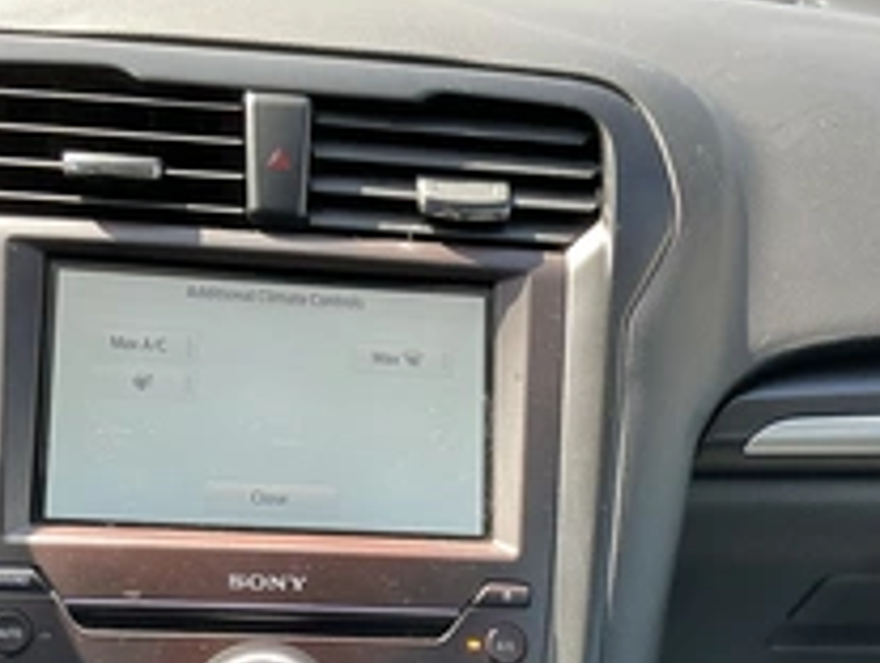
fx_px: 1375
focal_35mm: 54
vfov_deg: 26.3
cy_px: 578
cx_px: 425
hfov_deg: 35.5
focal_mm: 3
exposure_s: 1/122
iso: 32
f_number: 1.8
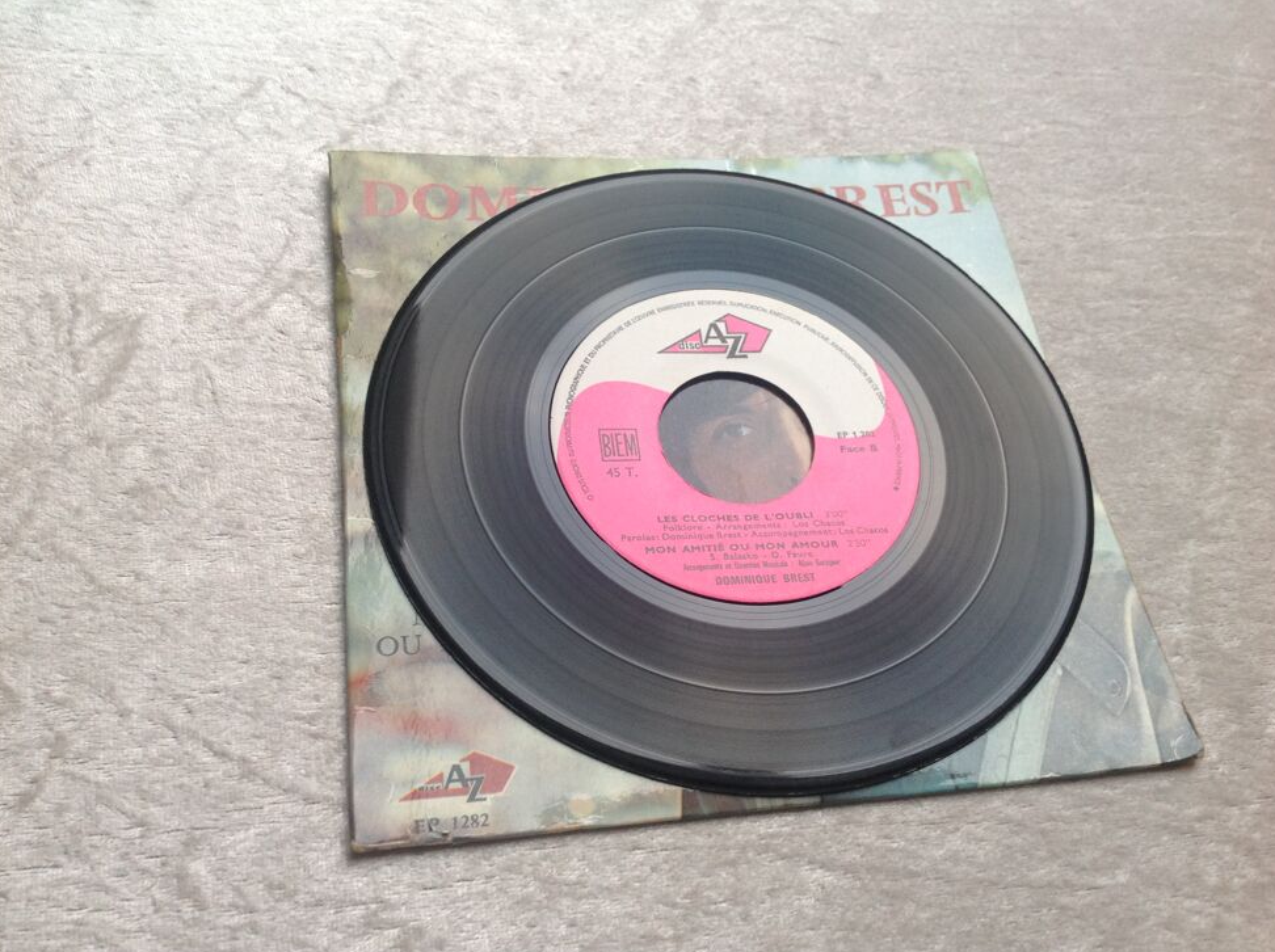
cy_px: 485
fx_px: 1324
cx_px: 647
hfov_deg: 51.4
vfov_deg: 39.6
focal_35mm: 36
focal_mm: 4.28
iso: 50
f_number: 2.4
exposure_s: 1/20
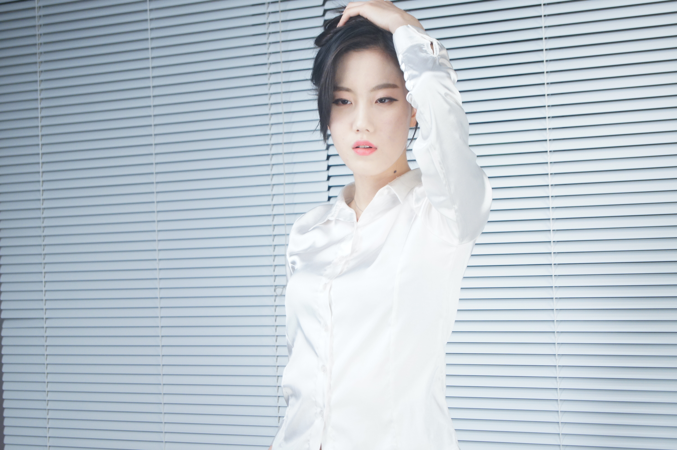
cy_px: 225
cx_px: 338
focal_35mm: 82
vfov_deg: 16.5
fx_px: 1550
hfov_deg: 24.6
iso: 800
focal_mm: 55
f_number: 5.6
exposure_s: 1/125
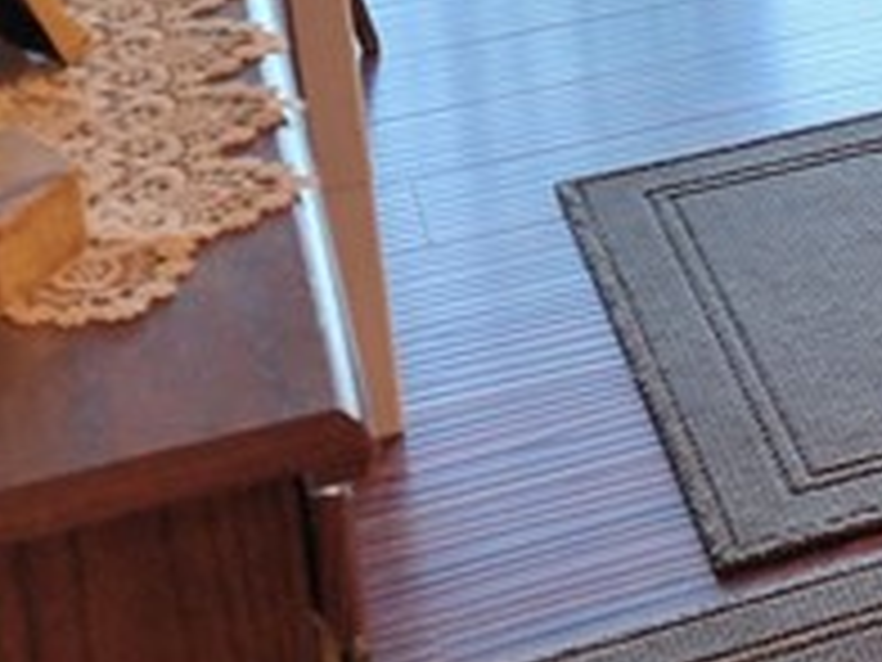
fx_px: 3465
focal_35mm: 136
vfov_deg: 10.1
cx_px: 1436
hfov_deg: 13.4
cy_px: -630
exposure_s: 1/120
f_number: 1.8
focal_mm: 5.4
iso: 200
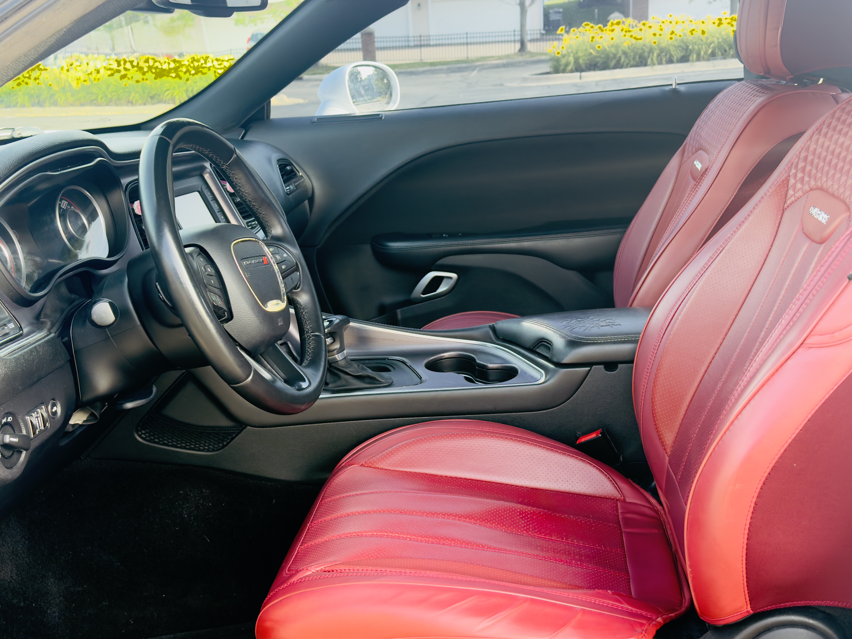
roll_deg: +3.6
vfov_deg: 34.4
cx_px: 426
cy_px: 320
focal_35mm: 42
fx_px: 1034
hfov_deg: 44.8
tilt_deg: -17.1
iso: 80
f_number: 1.78
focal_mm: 6.76
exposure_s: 1/174
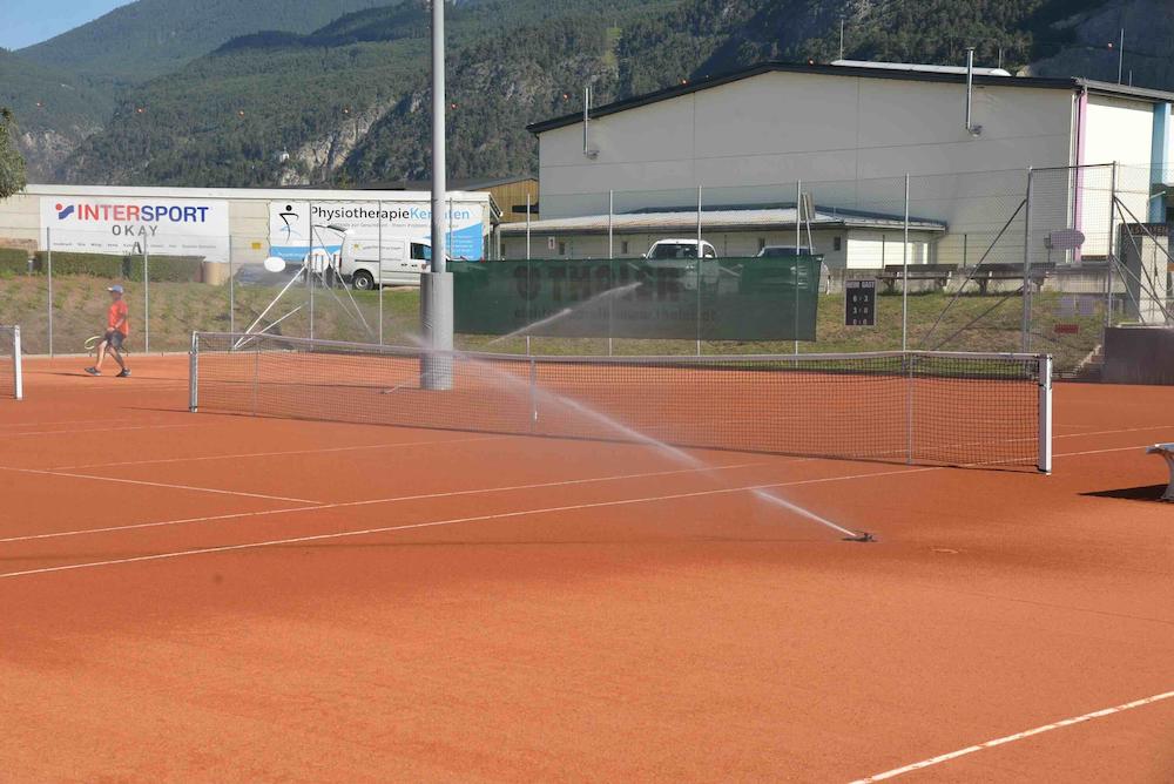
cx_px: 587
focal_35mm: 55
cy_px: 392
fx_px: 1795
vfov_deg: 24.7
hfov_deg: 36.2
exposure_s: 1/200
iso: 100
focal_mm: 55
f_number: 8
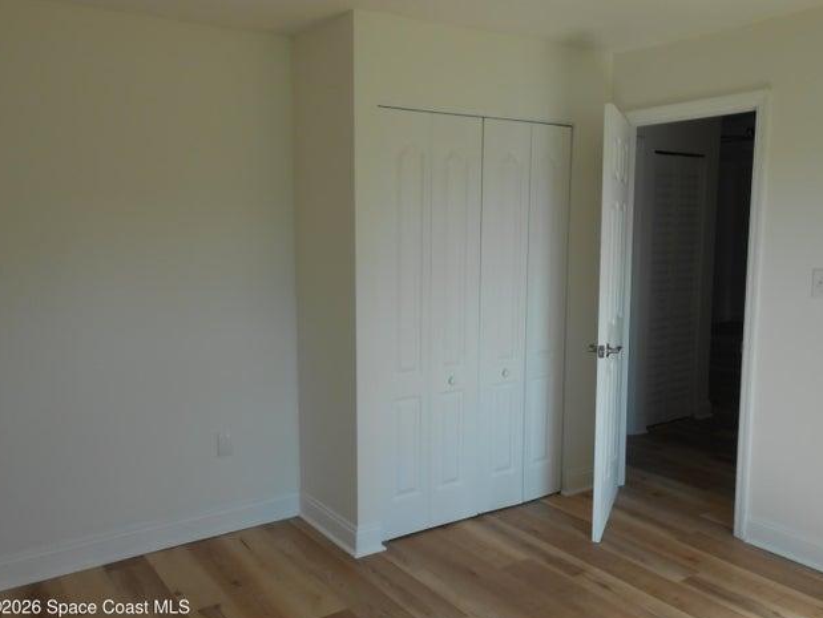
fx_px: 737
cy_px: 318
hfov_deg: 58.3
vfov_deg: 45.5
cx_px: 412
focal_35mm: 31
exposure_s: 1/80
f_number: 3.8
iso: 80
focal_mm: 5.3
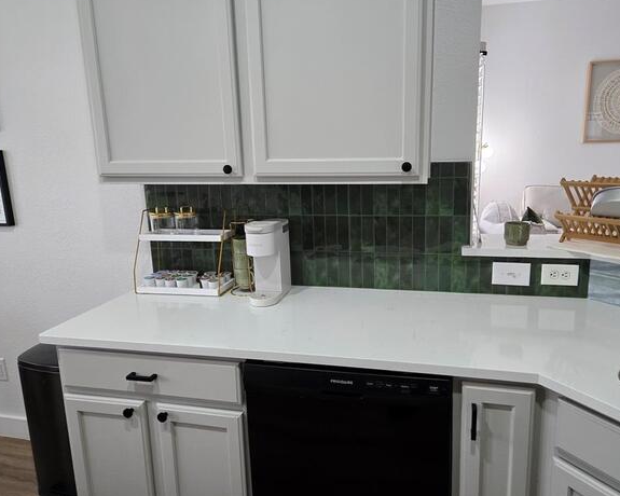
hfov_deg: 68.0
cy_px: 243
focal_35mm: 25
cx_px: 334
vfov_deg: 56.8
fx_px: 459
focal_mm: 5.4
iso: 400
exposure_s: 1/120
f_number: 1.8
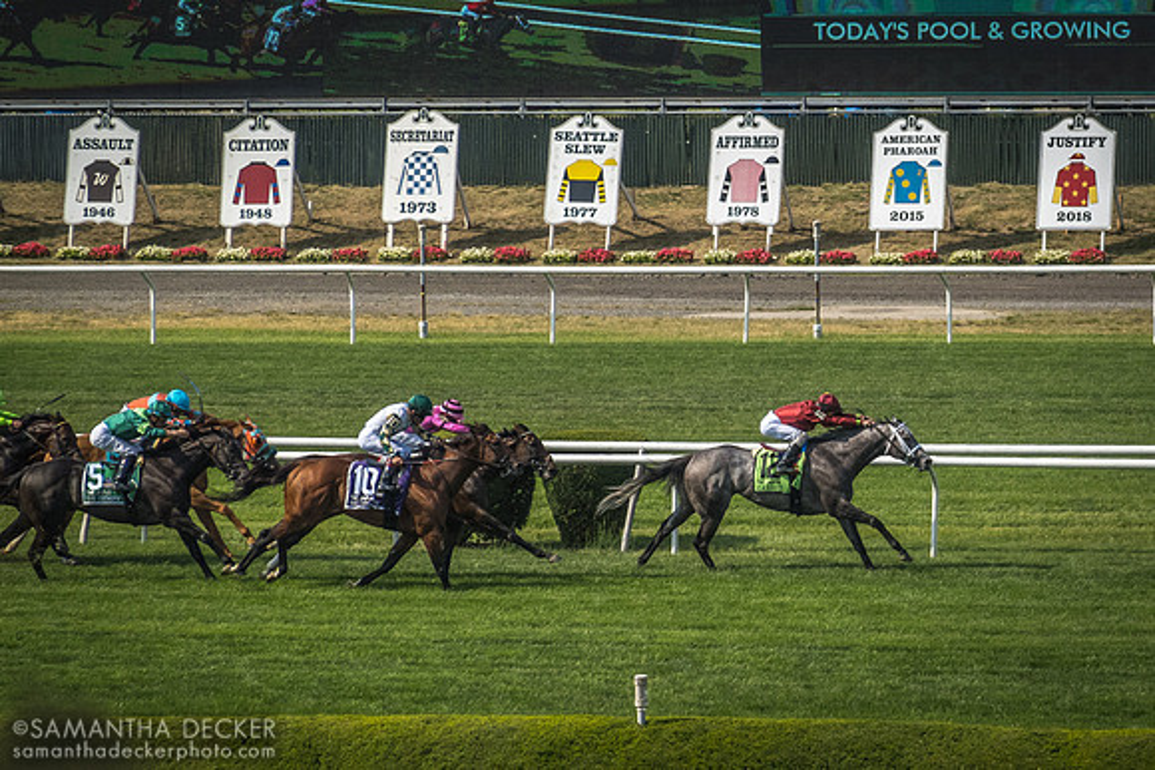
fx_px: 9891
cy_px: 380
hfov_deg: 6.7
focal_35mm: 308
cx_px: 850
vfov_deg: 4.5
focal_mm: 72
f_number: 4.5
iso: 250
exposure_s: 1/2000
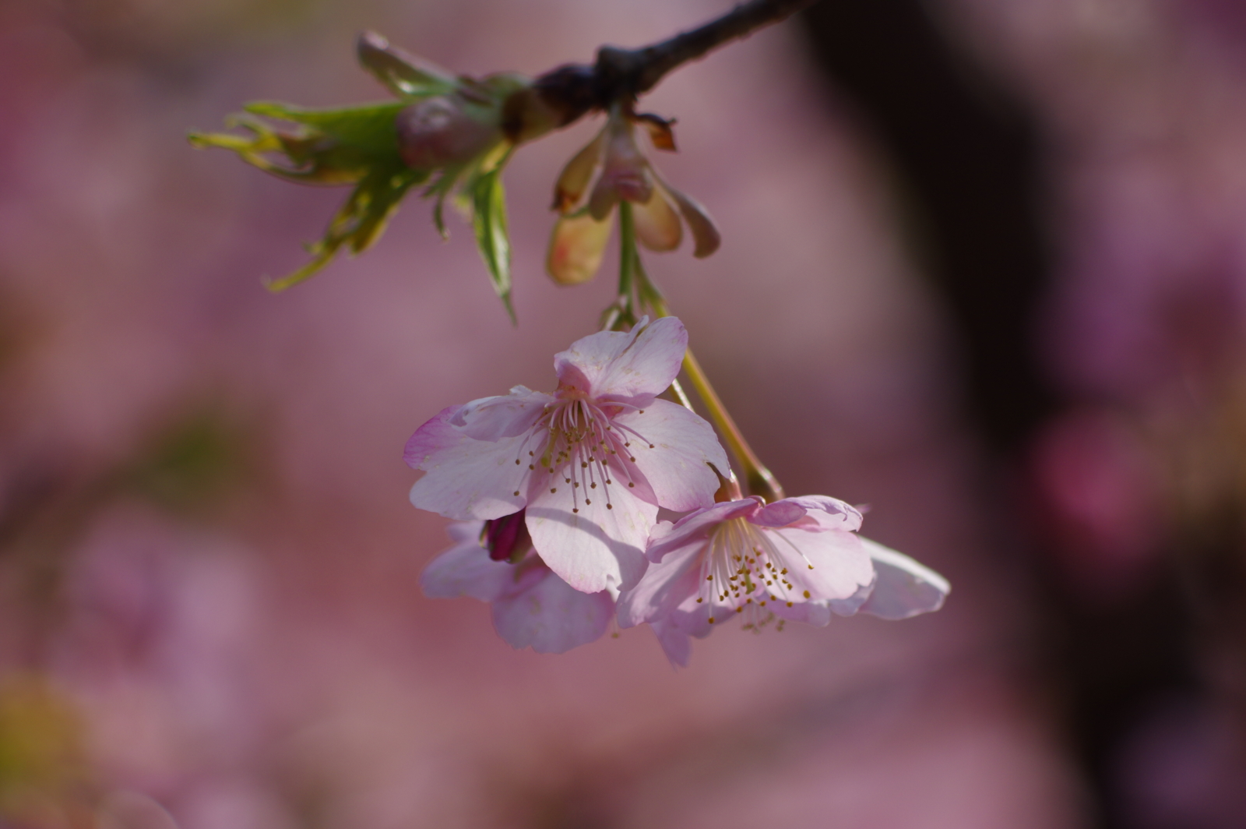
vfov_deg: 3.0
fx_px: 15562
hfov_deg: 4.6
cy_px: 414
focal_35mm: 450
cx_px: 623
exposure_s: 1/500
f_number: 6.3
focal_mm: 300
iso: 200
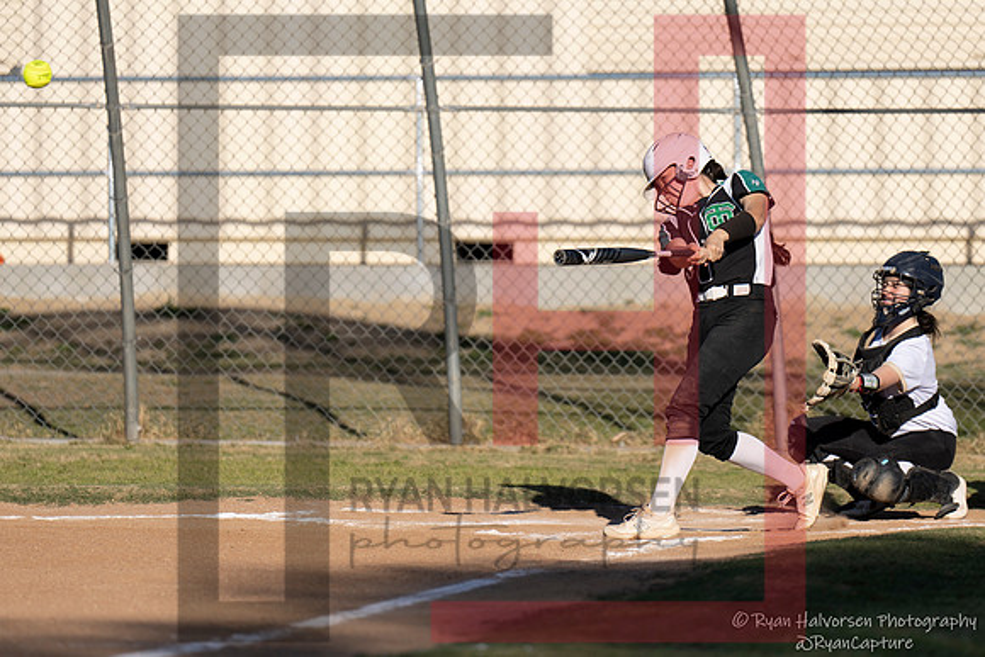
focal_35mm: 288
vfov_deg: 4.8
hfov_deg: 7.1
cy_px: 183
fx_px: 7891
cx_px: 612
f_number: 2.8
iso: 100
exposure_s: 1/2500
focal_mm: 200
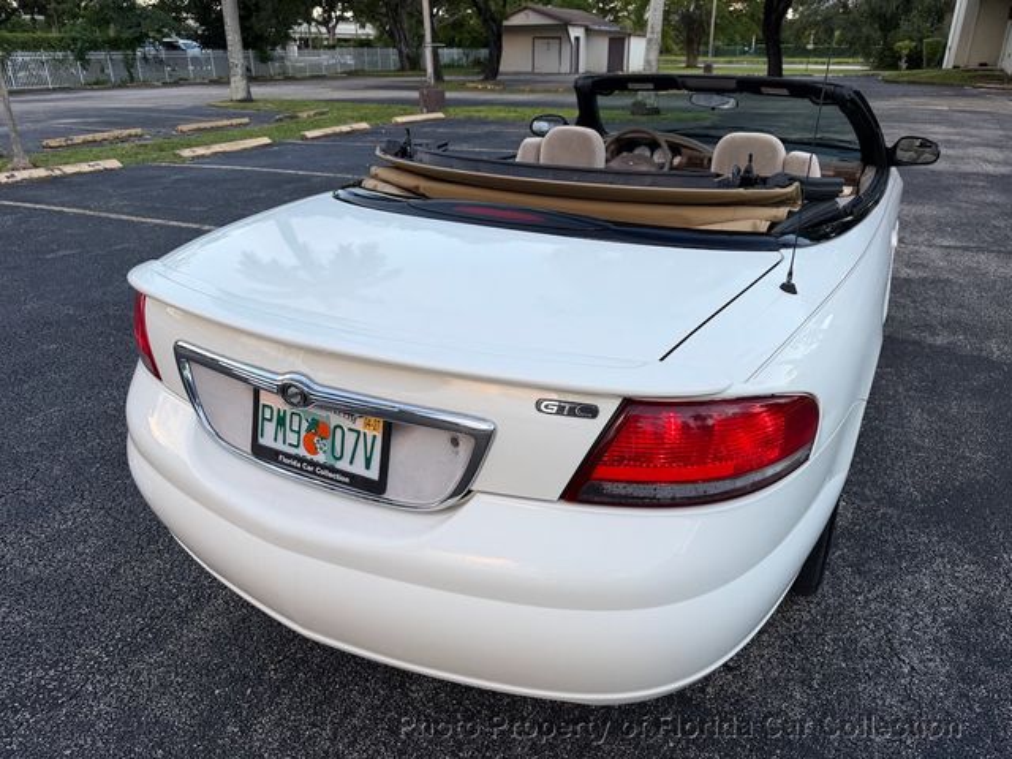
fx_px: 702
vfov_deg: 56.8
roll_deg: -0.4
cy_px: 380
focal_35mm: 24
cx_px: 506
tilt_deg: -22.0
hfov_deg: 71.6
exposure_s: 1/319
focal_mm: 6.76
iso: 80
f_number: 1.78
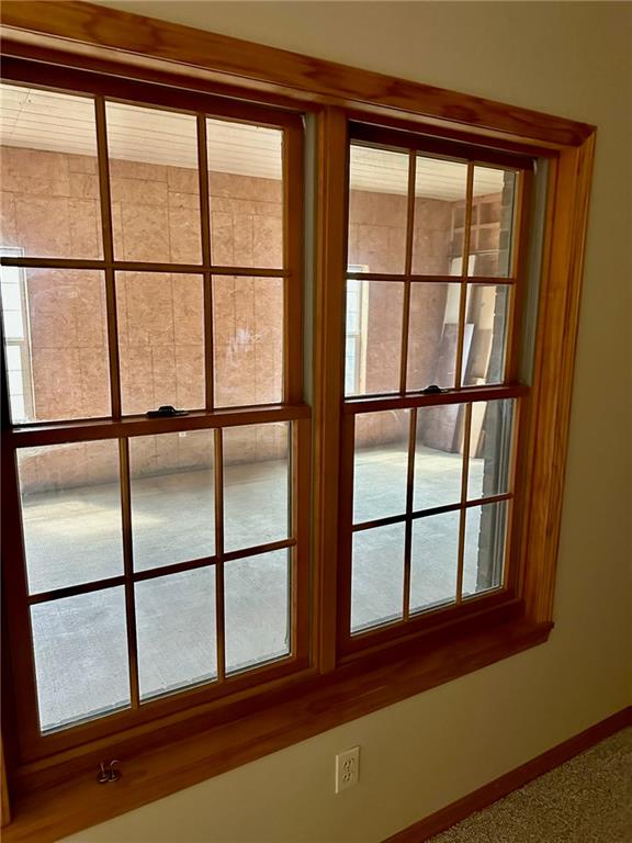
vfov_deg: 71.6
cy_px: 422
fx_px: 584
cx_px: 316
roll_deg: +0.0
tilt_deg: -9.3
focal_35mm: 24
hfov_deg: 56.8
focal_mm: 6.86
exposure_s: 1/60
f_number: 1.78
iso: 800
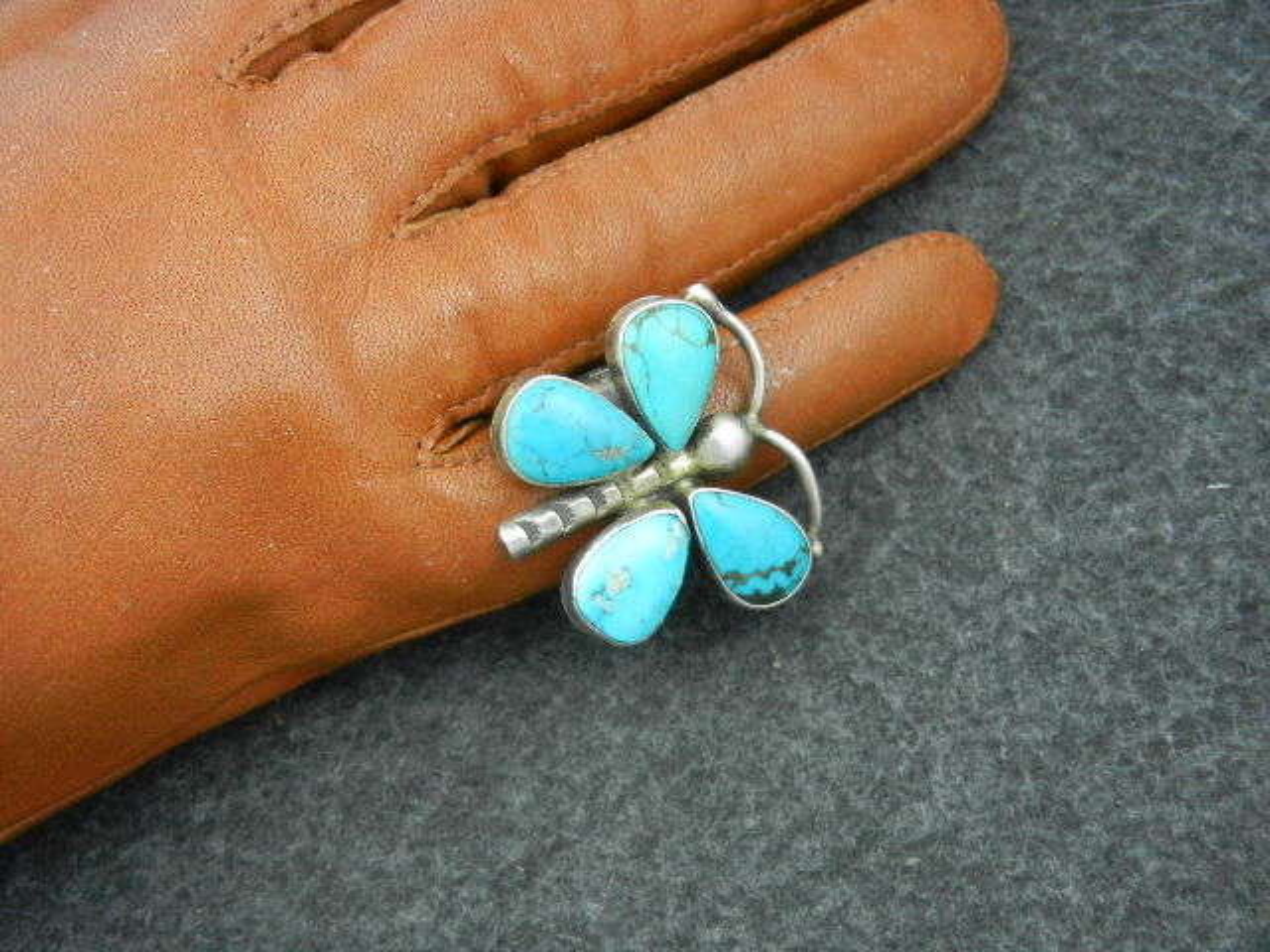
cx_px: 635
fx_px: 2495
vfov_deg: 21.6
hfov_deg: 28.6
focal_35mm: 68
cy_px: 476
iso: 200
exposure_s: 1/4.8
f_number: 4.1
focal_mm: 12.2
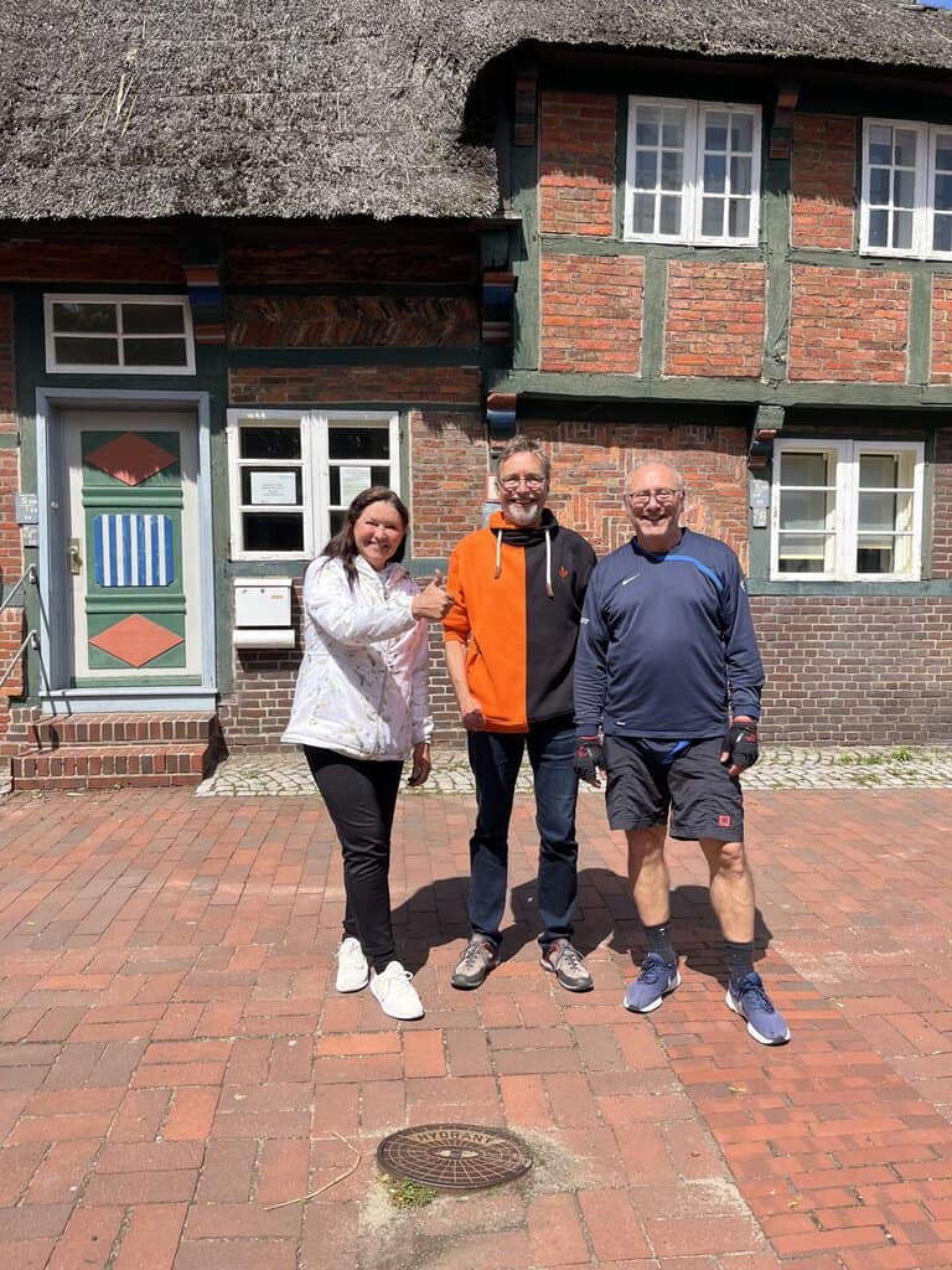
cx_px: 476
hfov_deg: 53.1
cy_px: 635
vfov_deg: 67.3
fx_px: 953
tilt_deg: -2.4
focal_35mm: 26
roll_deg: -0.6
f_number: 1.6
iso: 50
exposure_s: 1/3049
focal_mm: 5.1
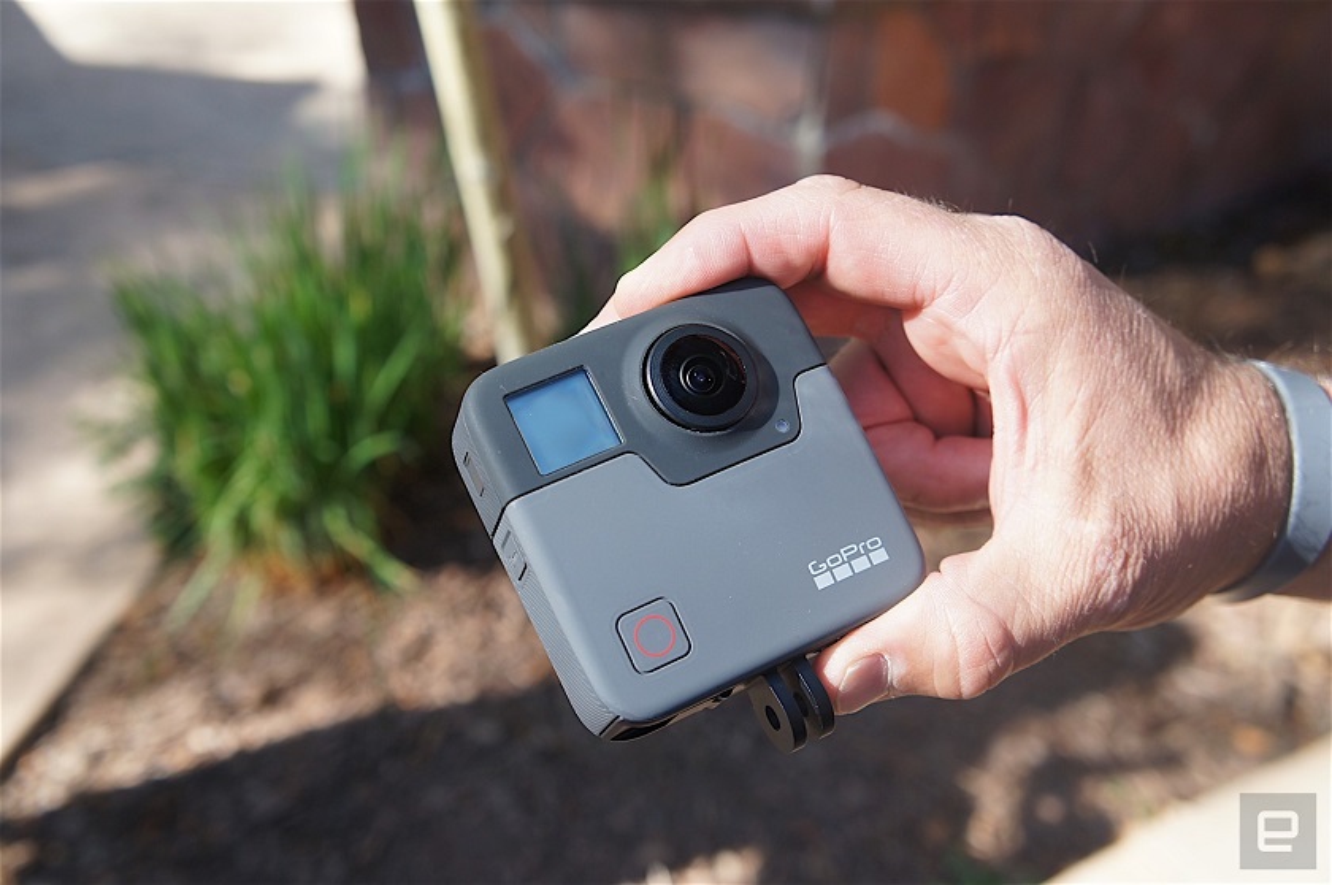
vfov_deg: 32.9
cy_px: 442
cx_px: 666
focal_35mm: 40
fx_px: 1497
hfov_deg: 48.0
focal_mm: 27
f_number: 4.5
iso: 200
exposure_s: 1/250
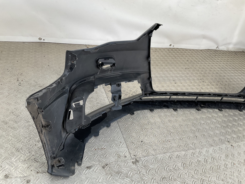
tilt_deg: -34.1
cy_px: 92
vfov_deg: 48.2
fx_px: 205
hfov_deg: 61.7
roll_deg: -15.8
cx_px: 122
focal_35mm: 29
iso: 16
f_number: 1.8
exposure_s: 1/151
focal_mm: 3
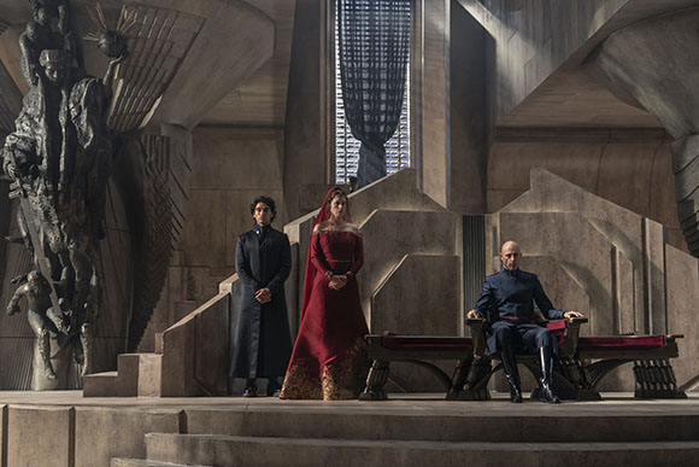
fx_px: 1107
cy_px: 234
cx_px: 350
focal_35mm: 57
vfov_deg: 23.8
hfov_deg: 35.0
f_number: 3.2
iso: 1000
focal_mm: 57
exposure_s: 1/160
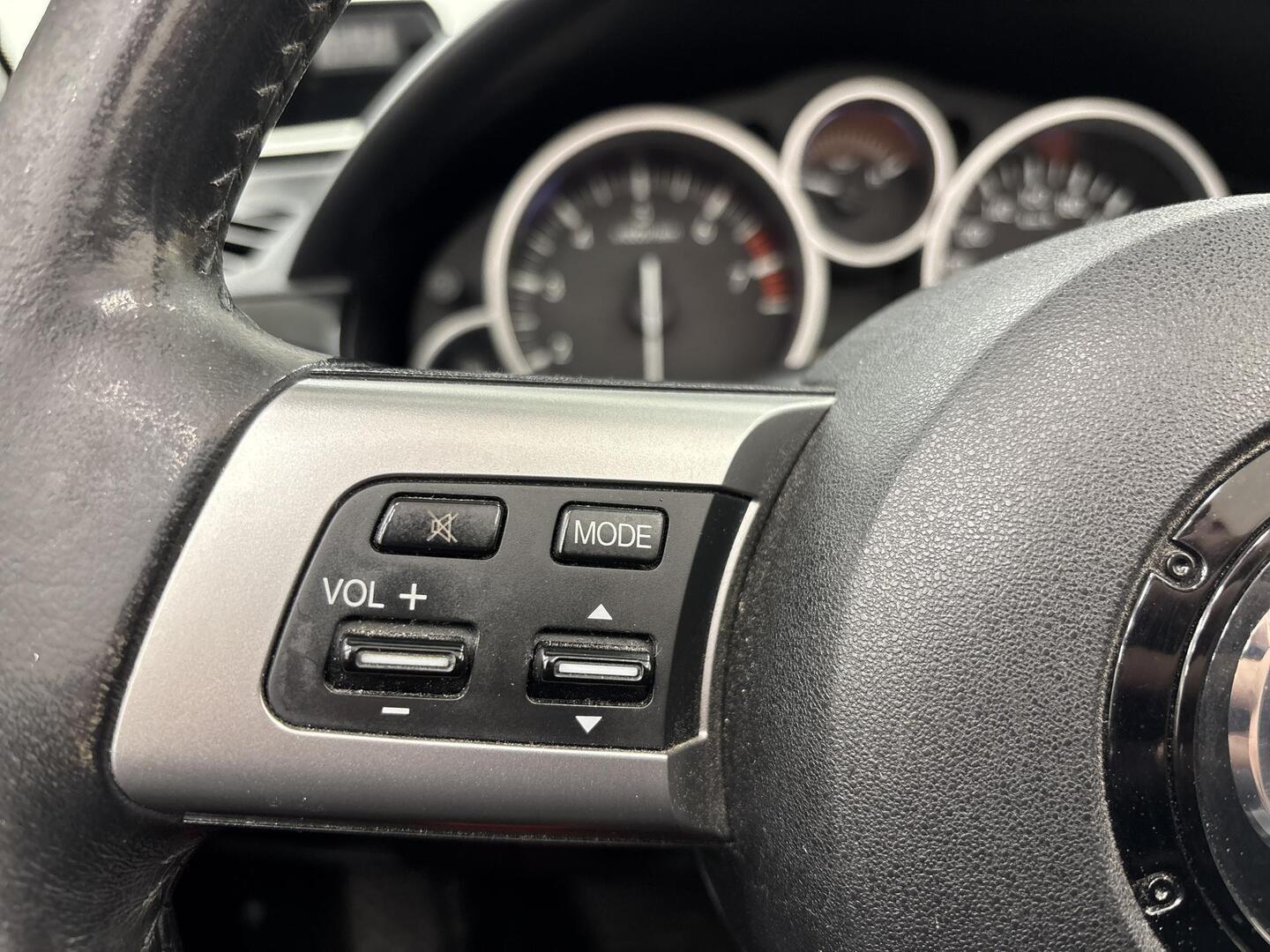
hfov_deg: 67.3
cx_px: 635
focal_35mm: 26
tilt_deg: -15.4
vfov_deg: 53.1
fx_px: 954
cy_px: 476
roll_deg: +1.7
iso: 200
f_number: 1.6
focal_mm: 5.96
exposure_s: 1/50
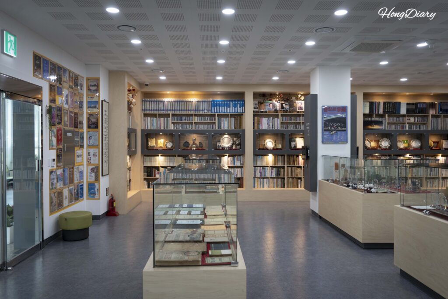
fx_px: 373
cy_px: 150
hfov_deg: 61.9
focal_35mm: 30
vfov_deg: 43.6
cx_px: 224
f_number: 4.5
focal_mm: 30
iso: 800
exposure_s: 1/160
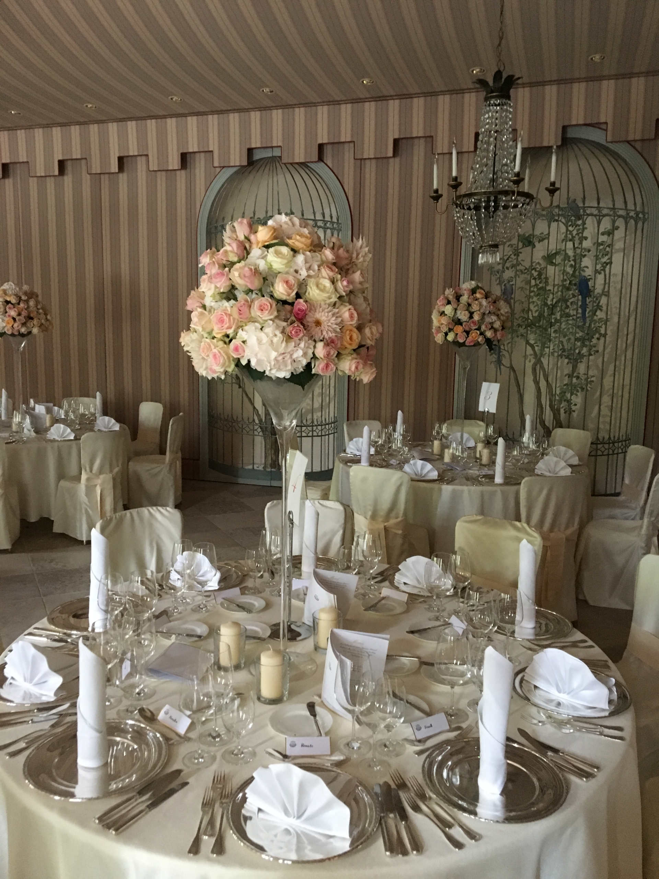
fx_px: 736
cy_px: 440
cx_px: 330
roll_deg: -1.3
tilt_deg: -7.3
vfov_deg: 61.7
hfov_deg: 48.2
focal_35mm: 29
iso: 250
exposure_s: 1/17
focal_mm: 4.15
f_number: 2.2
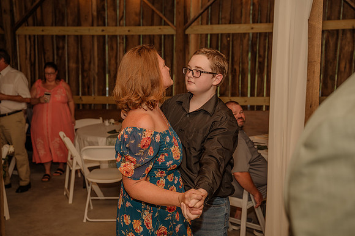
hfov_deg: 42.8
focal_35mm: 46
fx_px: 453
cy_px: 118
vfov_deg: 29.2
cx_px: 178
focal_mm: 46
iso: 320
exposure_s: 1/200
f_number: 4
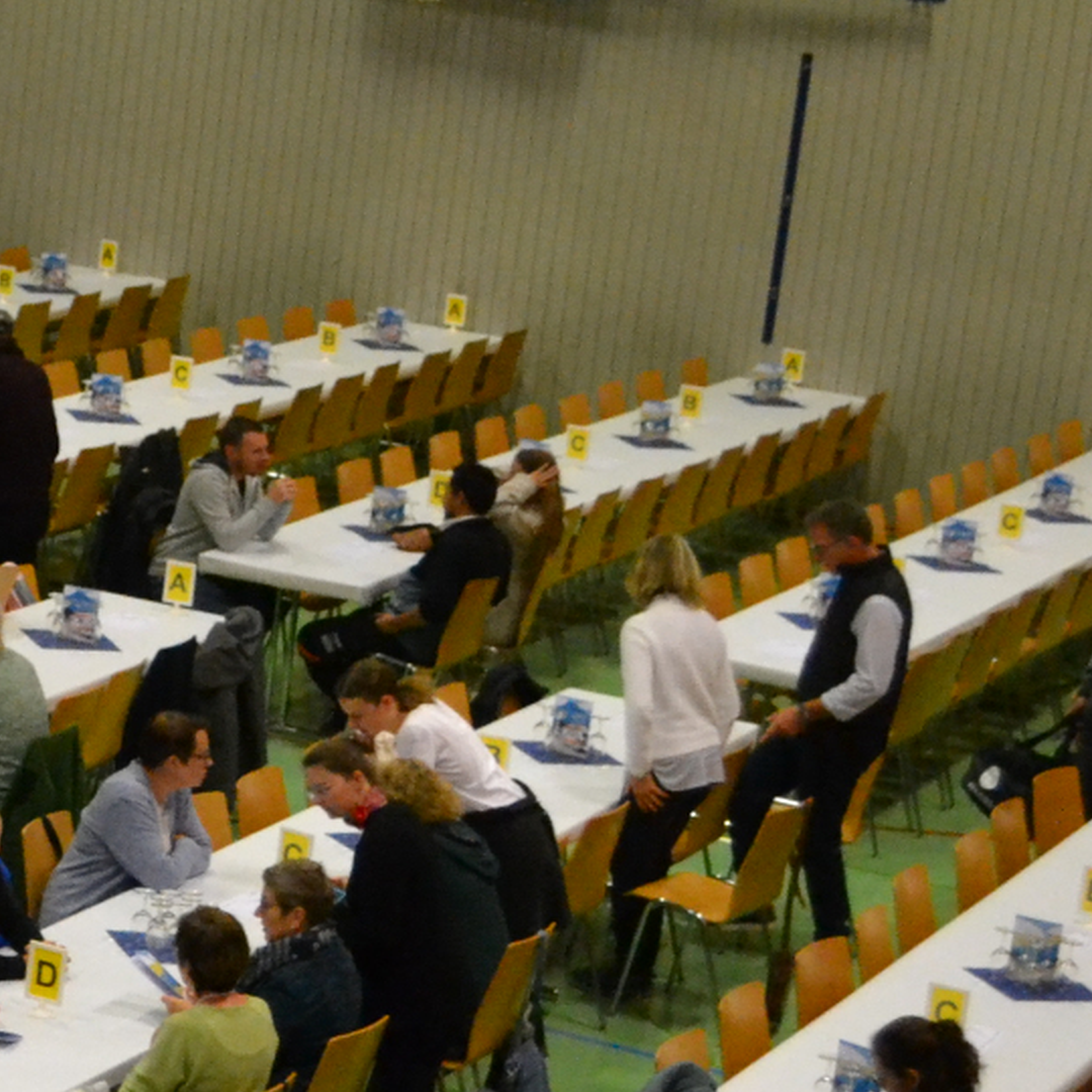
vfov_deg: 15.0
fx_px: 4140
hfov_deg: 14.0
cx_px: -595
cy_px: 727
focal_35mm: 116
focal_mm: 24
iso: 3200
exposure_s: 1/200
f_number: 4
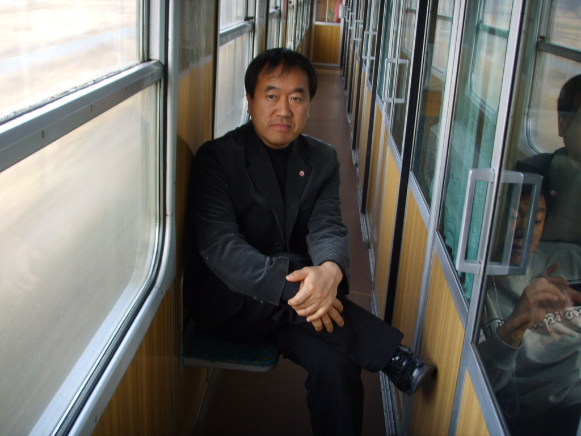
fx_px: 655
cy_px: 218
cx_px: 290
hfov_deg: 47.9
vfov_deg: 36.8
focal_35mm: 39
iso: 63
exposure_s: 1/15
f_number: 3.5
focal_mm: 6.6
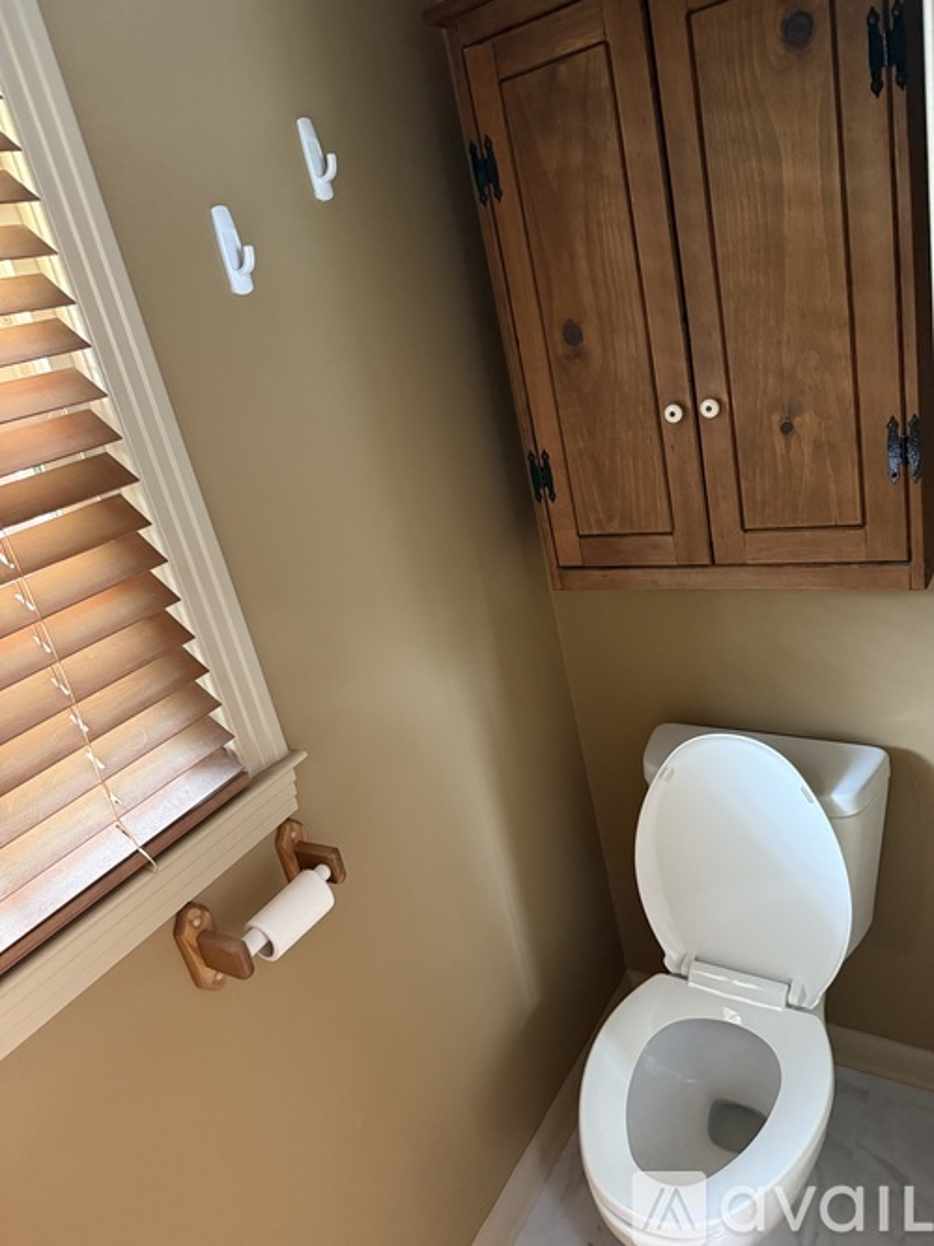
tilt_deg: -19.6
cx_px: 467
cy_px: 623
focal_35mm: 24
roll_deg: +12.8
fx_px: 864
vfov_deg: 71.6
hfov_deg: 56.8
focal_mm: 6.76
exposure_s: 1/40
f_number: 1.78
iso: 1000
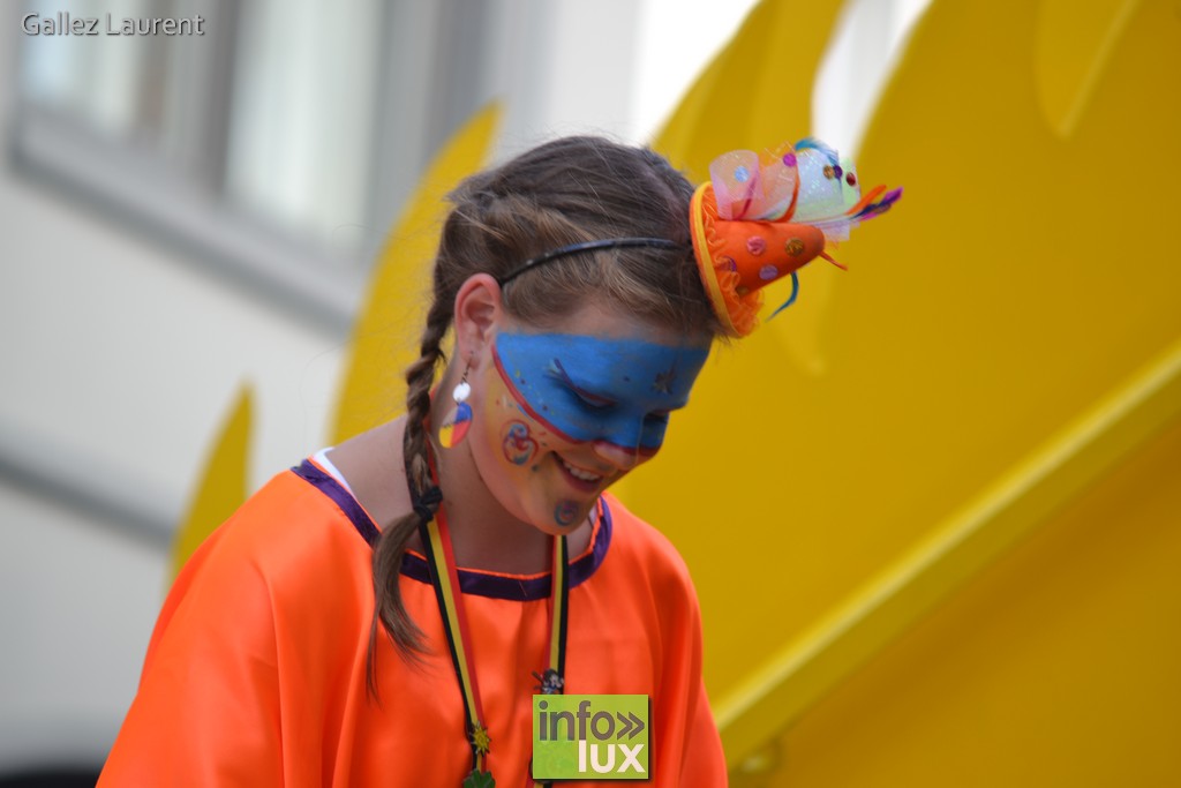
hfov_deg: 10.2
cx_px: 590
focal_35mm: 202
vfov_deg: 6.8
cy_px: 394
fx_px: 6644
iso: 100
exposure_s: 1/200
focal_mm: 135
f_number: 3.2
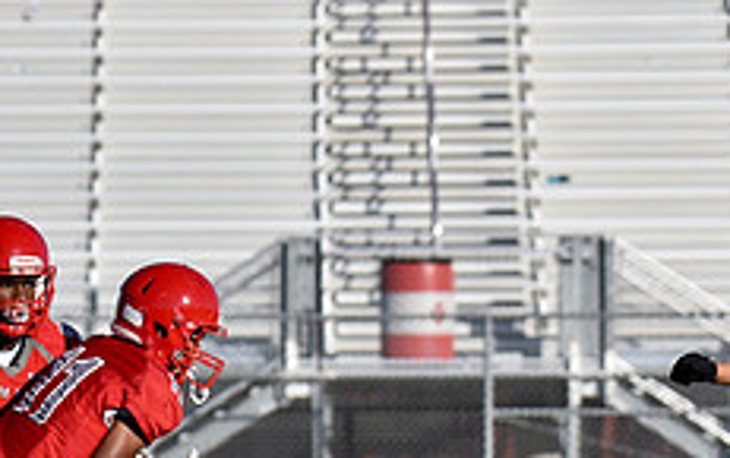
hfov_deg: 4.1
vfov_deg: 2.6
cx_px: 199
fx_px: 10179
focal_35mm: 511
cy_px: 431
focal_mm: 200
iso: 560
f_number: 5.6
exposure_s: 1/4000
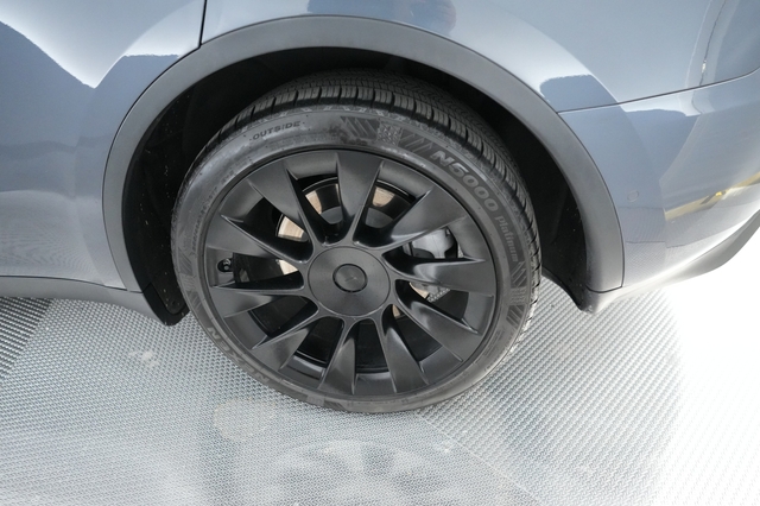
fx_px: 527
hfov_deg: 71.5
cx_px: 380
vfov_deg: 51.2
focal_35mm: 25
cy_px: 253
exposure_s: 1/250
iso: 10000
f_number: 2.8
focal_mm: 25
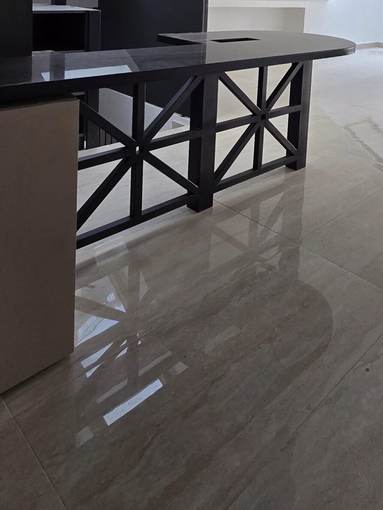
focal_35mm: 28
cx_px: 302
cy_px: 30
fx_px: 413
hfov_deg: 47.2
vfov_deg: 53.5
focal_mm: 2.2
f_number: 2.2
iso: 80
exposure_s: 1/100
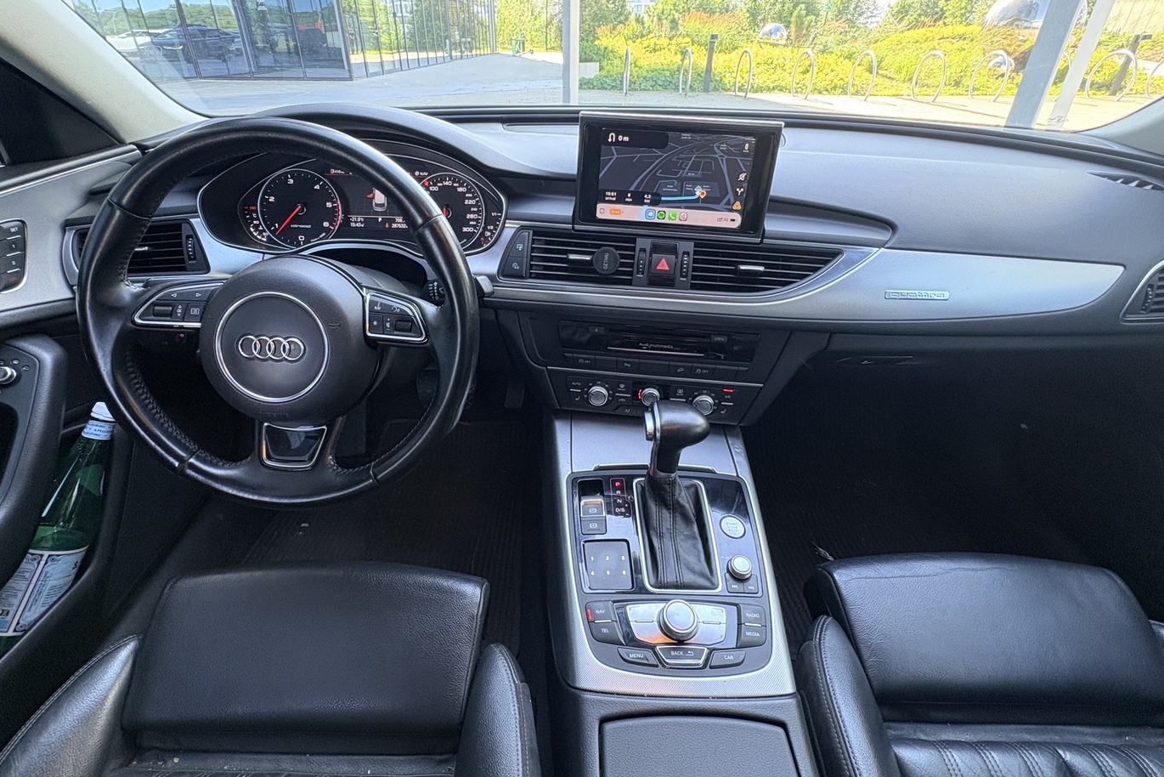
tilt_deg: -28.8
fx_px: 550
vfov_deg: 70.2
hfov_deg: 93.2
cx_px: 565
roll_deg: -0.4
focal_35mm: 17
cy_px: 338
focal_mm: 2.22
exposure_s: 1/60
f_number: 2.2
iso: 250
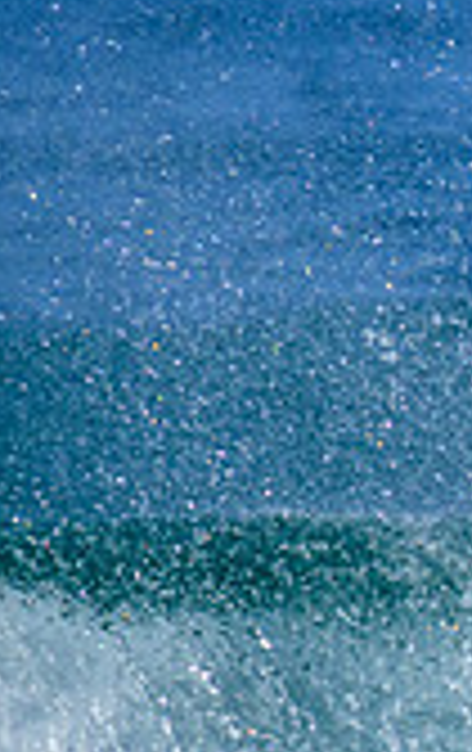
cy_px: 447
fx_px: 78900
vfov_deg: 0.5
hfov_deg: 0.3
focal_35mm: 3850
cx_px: 1695
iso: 1000
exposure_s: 1/2000
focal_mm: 800
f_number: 11
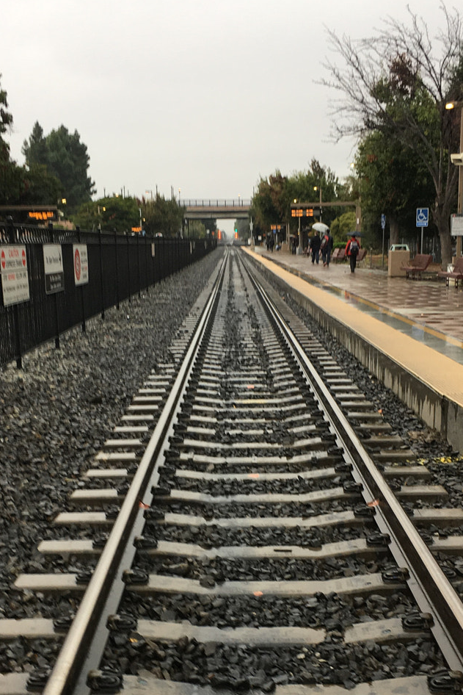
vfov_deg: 38.4
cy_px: 473
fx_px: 983
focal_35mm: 51
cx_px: 215
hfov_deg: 26.5
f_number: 2.2
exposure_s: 1/120
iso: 32
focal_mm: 4.15
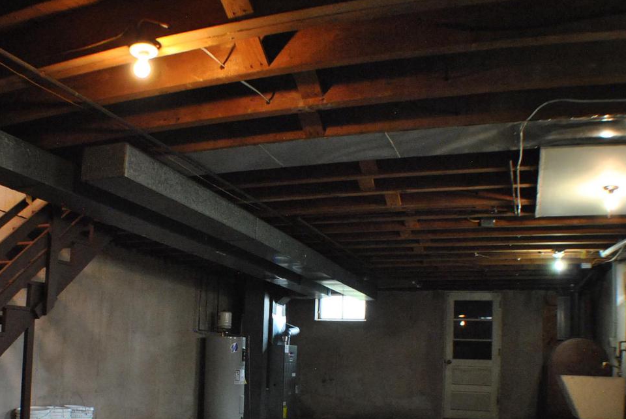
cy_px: 312
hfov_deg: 43.2
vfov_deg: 29.5
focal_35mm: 45
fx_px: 784
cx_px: 228
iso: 1000
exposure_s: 1/30
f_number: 3.8
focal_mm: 20
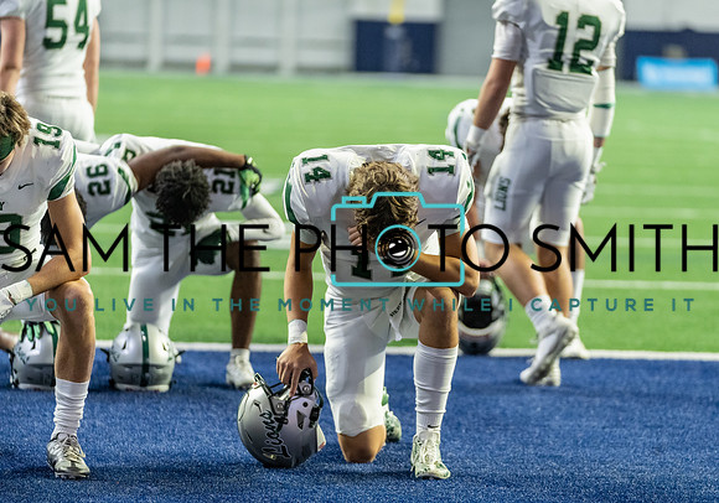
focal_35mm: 188
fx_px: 3820
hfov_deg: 10.8
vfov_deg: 7.5
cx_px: 404
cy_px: 269
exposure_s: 1/320
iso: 3200
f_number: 2.8
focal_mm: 162
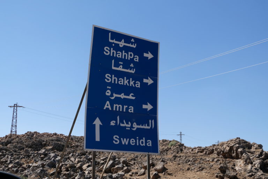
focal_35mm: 44
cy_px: 90
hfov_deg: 44.5
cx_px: 134
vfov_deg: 30.5
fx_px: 328
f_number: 5.6
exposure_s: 1/750
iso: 200
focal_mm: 29.5
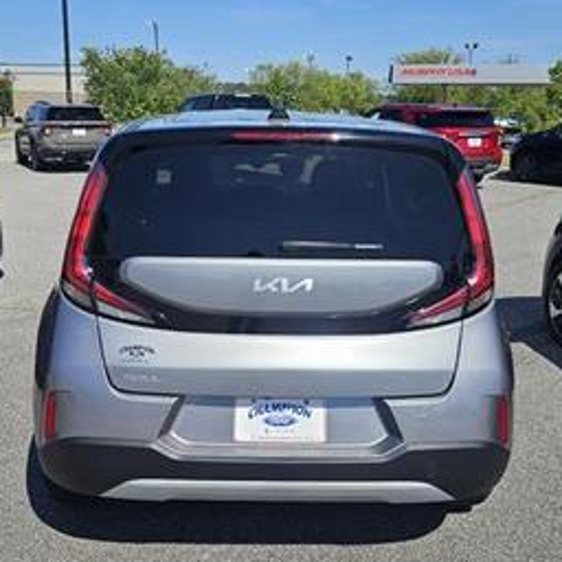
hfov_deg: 41.8
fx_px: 735
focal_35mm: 40
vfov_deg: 41.8
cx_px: 257
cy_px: 307
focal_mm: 5.4
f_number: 1.8
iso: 25
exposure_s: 1/2500
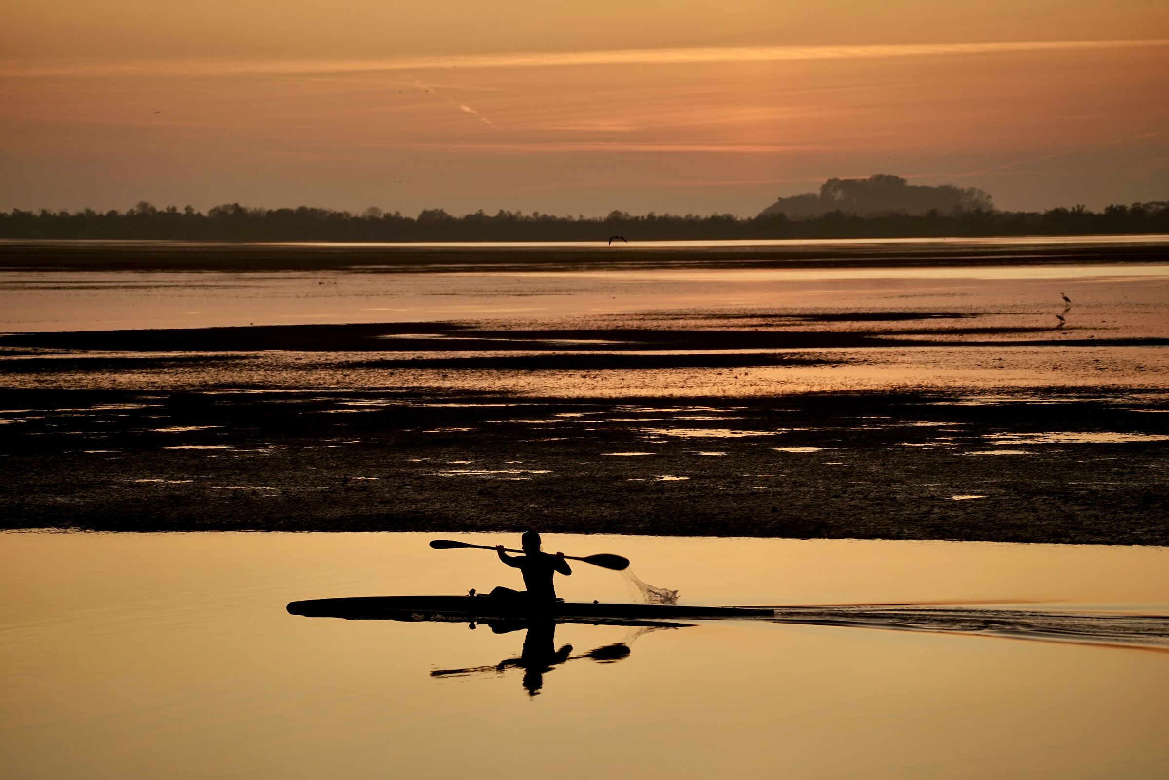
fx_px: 4481
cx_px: 584
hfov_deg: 14.9
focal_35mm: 138
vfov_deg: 9.9
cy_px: 390
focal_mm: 138
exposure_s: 1/160
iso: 100
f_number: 5.6
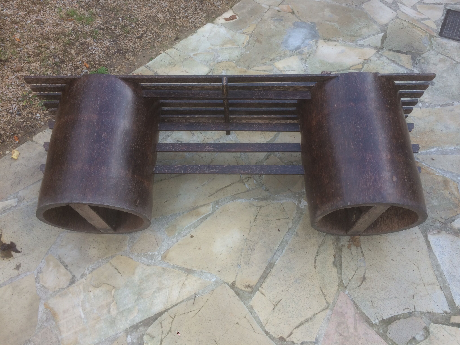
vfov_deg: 48.2
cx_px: 230
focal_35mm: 29
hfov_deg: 61.7
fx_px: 385
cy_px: 172
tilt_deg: -49.9
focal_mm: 4.15
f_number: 2.2
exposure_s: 1/140
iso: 32
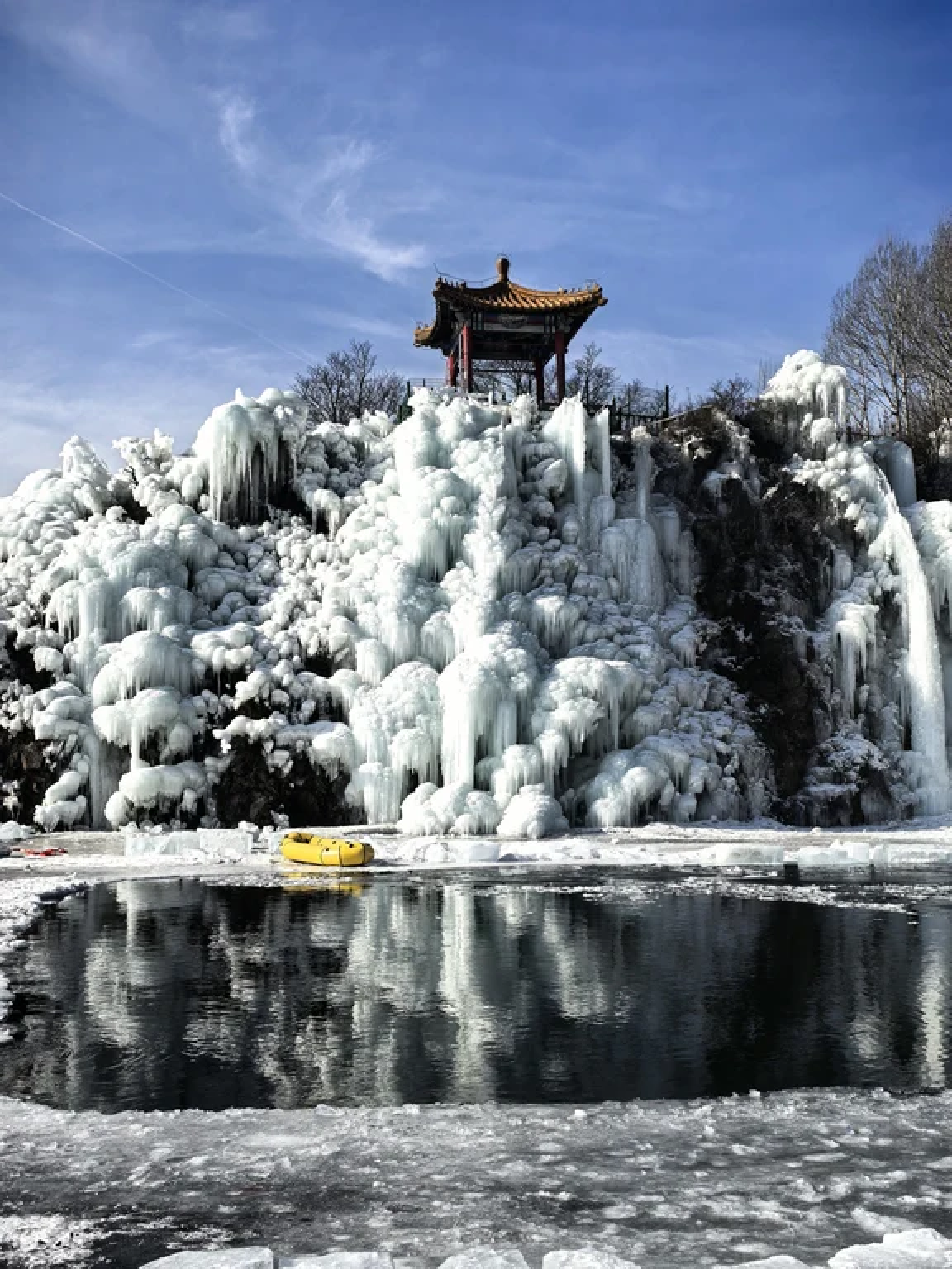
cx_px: 476
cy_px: 634
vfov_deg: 46.8
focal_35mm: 40
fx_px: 1467
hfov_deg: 36.0
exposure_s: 1/4608
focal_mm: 5.75
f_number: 2
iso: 50
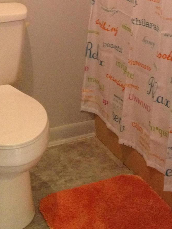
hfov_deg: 18.7
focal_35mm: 79
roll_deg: +0.2
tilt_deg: -14.5
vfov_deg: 23.4
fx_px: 523
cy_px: -15
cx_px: 100
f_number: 2.4
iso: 320
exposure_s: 1/20
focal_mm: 4.28
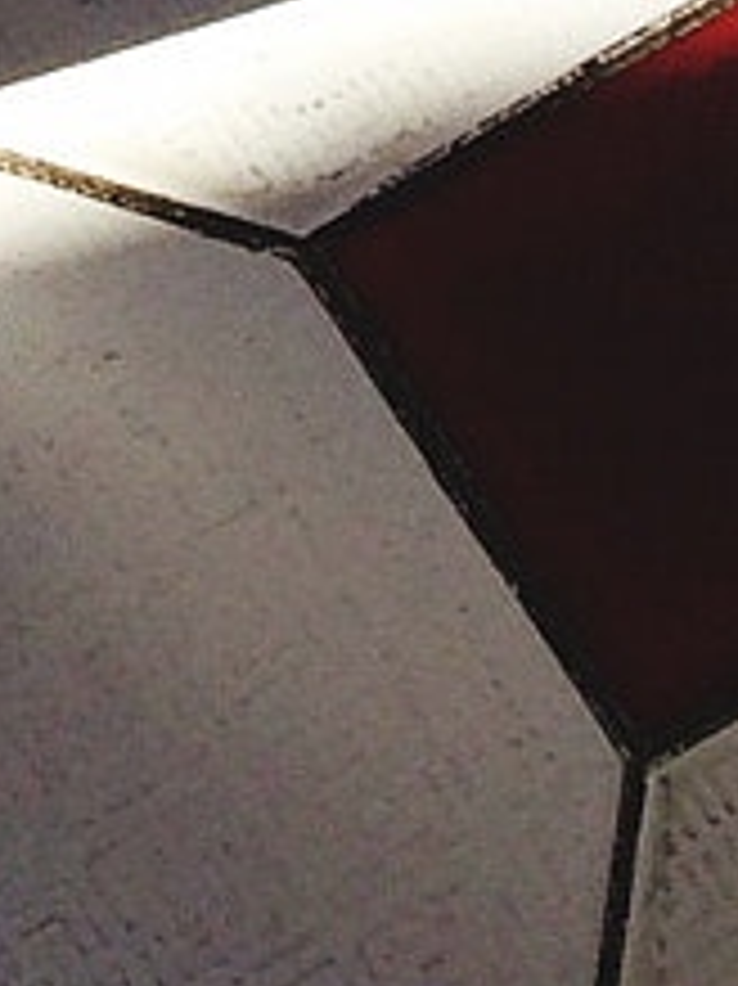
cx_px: -1206
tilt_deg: -63.2
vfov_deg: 8.5
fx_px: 6032
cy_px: -1409
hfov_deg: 6.6
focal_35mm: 212
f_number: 2.2
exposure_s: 1/176
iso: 32
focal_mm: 4.15
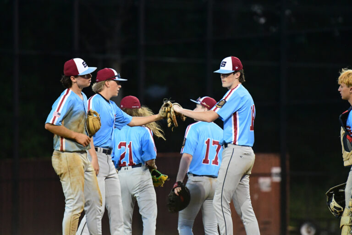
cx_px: 176
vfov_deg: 4.6
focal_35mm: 300
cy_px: 118
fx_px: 2933
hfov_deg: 6.9
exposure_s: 1/1250
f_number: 2.8
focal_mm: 200
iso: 8000
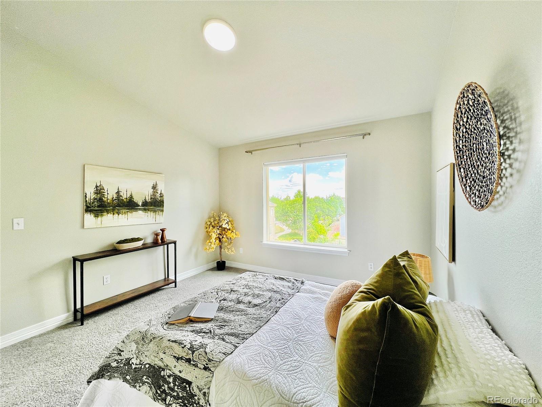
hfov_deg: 106.2
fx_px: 204
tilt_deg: -1.1
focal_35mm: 13
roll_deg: +1.0
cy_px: 204
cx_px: 271
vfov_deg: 89.9
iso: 32
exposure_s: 1/120
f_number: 1.8
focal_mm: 1.57
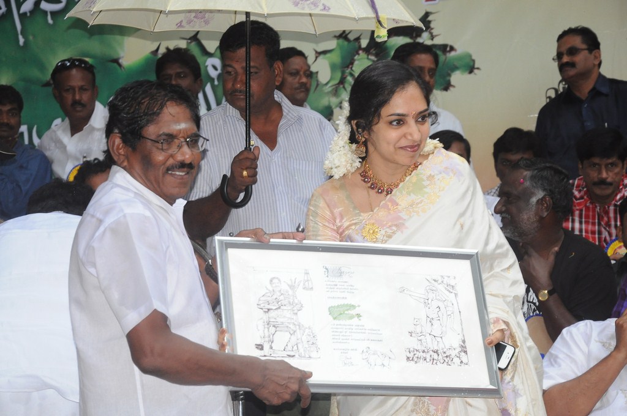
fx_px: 2348
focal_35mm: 135
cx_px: 314
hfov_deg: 15.2
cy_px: 208
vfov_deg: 10.1
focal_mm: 90
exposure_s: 1/125
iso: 1250
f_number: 11
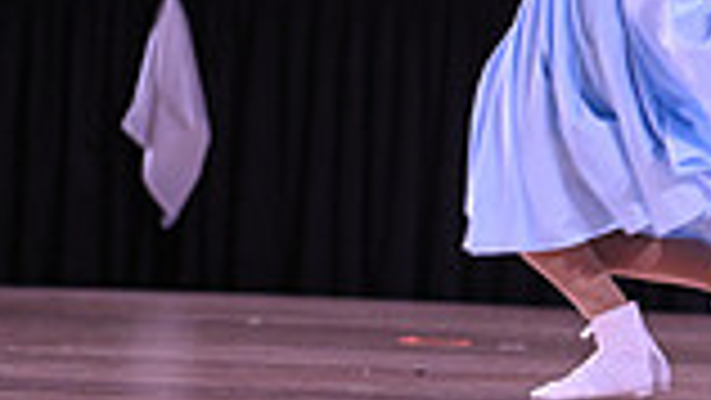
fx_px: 14465
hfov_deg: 2.8
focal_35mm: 767
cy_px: -43
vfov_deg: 1.6
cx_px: 1282
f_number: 4
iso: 1600
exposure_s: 1/200
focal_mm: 200
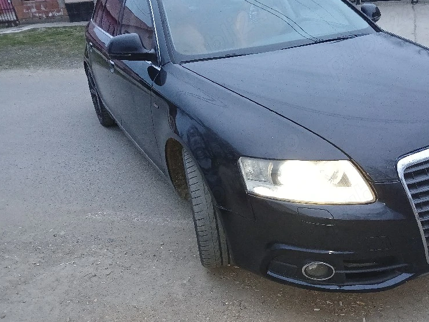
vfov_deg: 40.6
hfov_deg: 51.9
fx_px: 434
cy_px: 184
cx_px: 276
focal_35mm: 35
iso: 320
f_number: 1.8
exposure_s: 1/25.1
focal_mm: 3.98
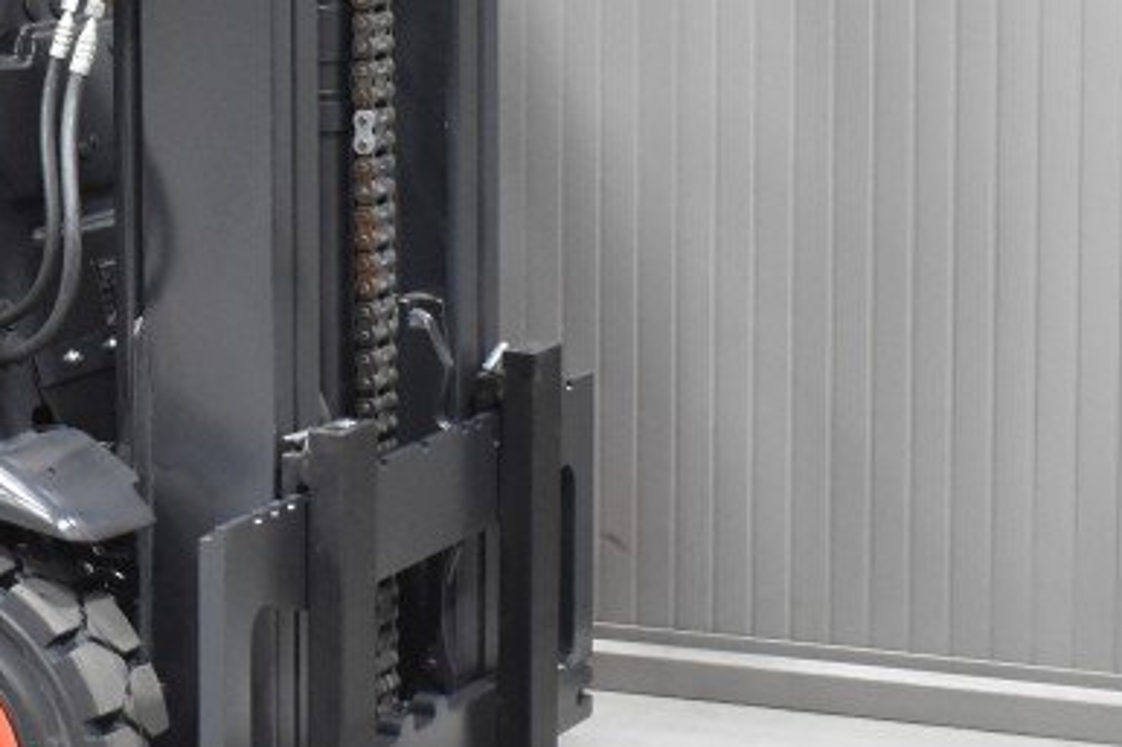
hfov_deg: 14.4
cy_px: -3
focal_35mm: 140
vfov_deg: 9.7
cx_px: -76
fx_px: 4361
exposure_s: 1/40
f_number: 4.5
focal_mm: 30
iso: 2000
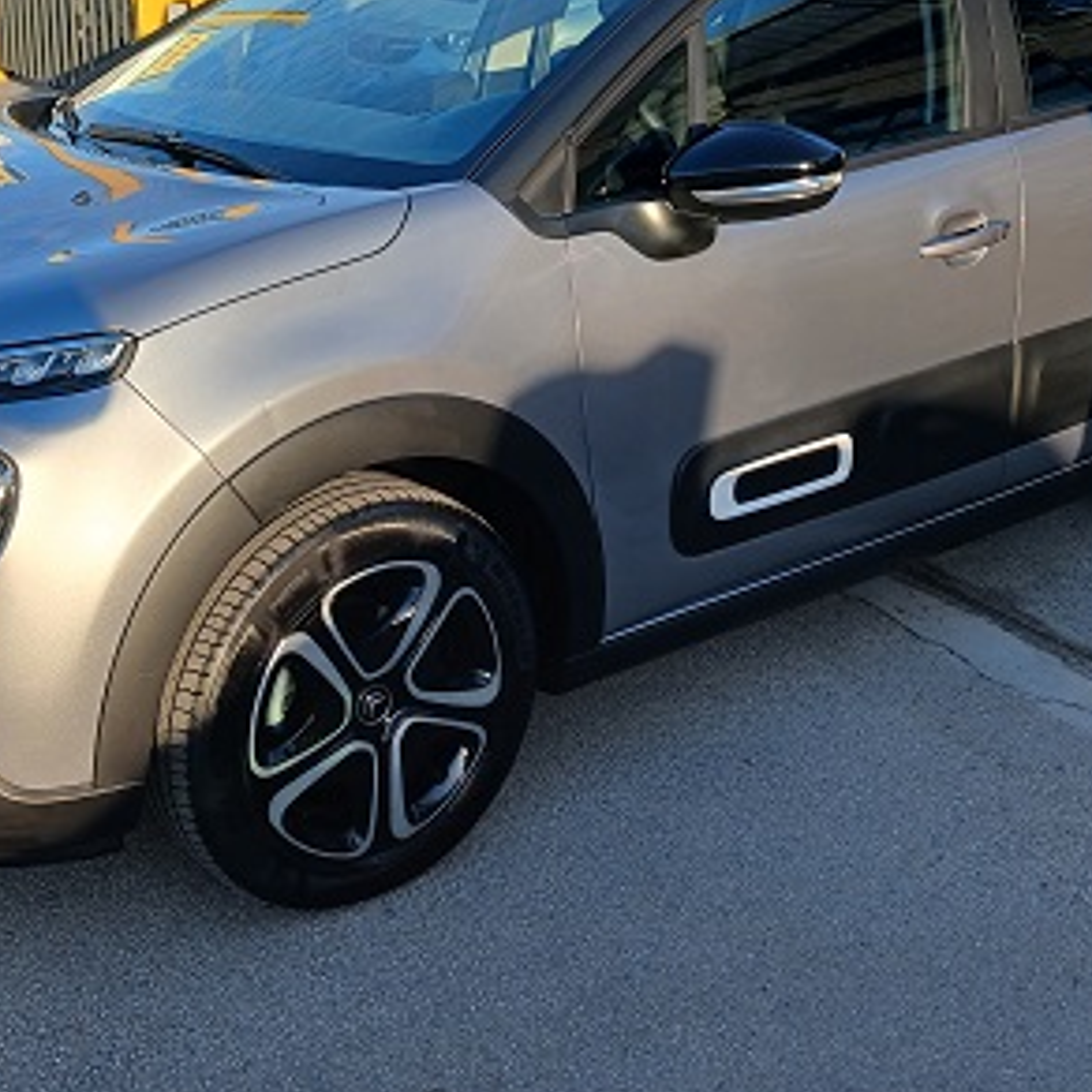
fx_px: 1749
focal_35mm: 49
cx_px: 415
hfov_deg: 34.5
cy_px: 299
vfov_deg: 34.1
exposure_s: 1/212
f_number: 1.8
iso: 20
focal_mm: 3.98
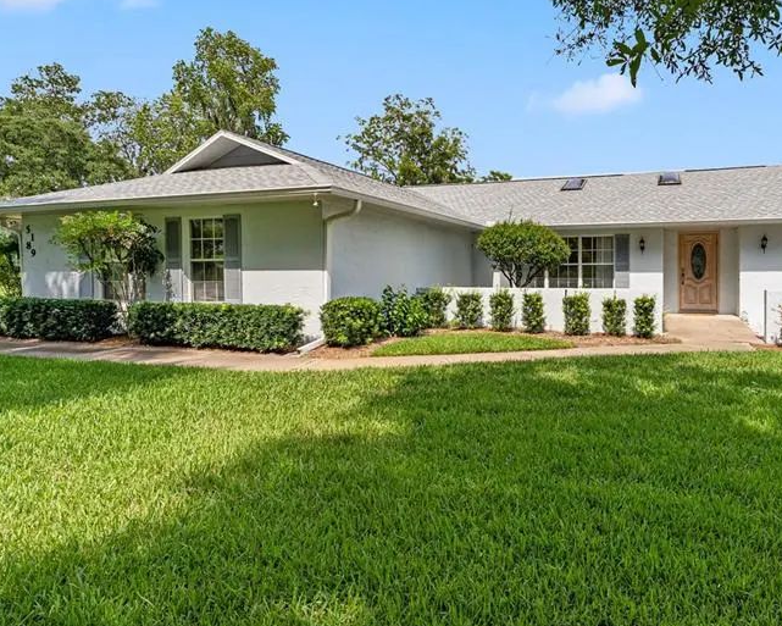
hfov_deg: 75.8
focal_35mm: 21
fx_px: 486
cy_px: 319
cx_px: 504
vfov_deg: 65.5
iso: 125
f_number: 8
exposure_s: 1/250
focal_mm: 14
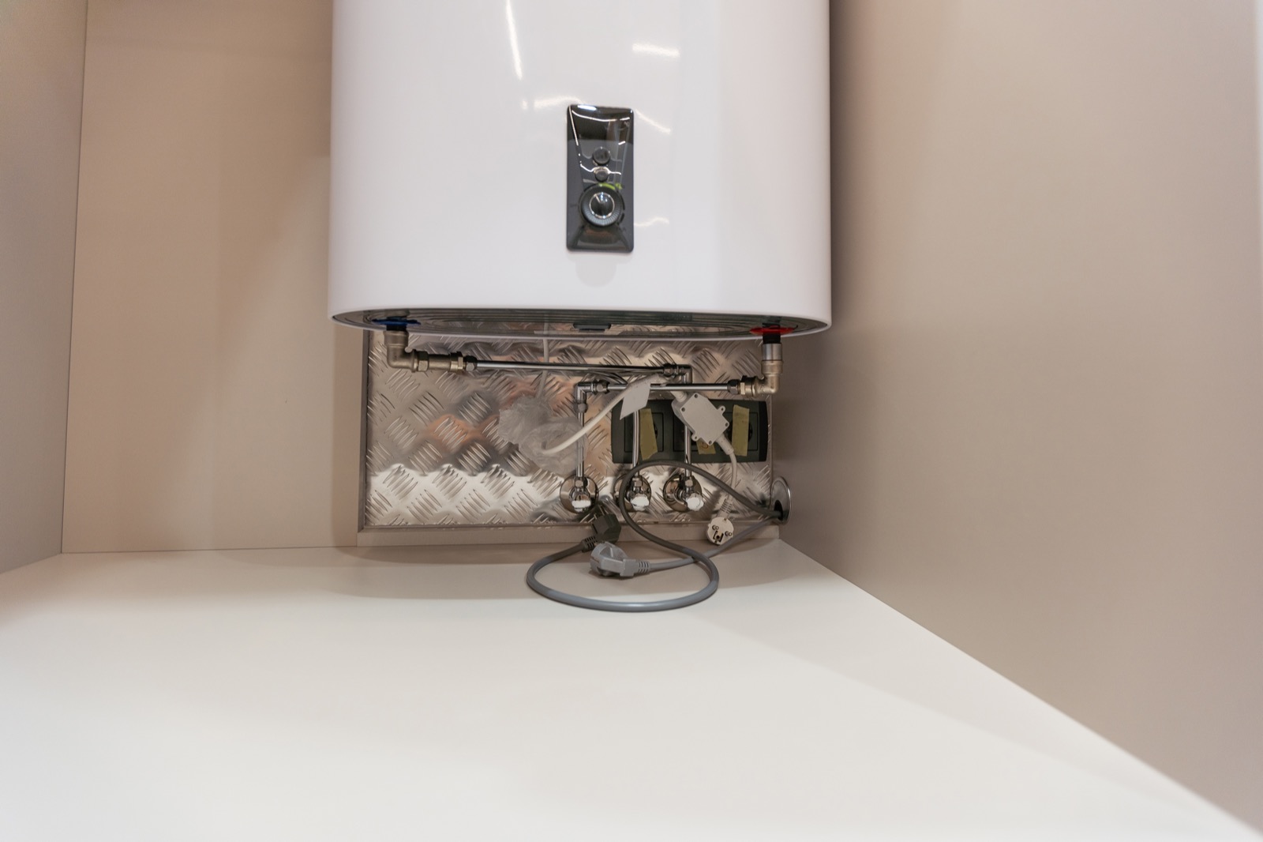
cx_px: 632
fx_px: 561
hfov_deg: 96.7
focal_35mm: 16
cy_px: 421
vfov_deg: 73.7
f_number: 2.8
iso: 160
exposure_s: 1/40
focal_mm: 16
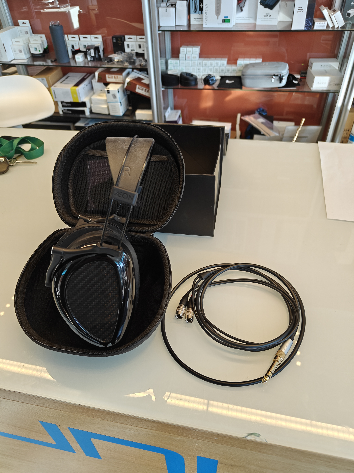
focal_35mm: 24
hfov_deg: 56.8
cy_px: 236
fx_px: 327
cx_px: 177
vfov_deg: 71.6
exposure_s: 1/131
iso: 80
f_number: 1.8
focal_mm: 5.59
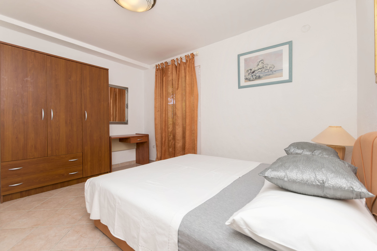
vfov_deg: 77.3
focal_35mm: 15
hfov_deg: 100.4
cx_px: 188
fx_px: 157
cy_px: 126
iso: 100
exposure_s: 1/160
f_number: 8
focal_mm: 10
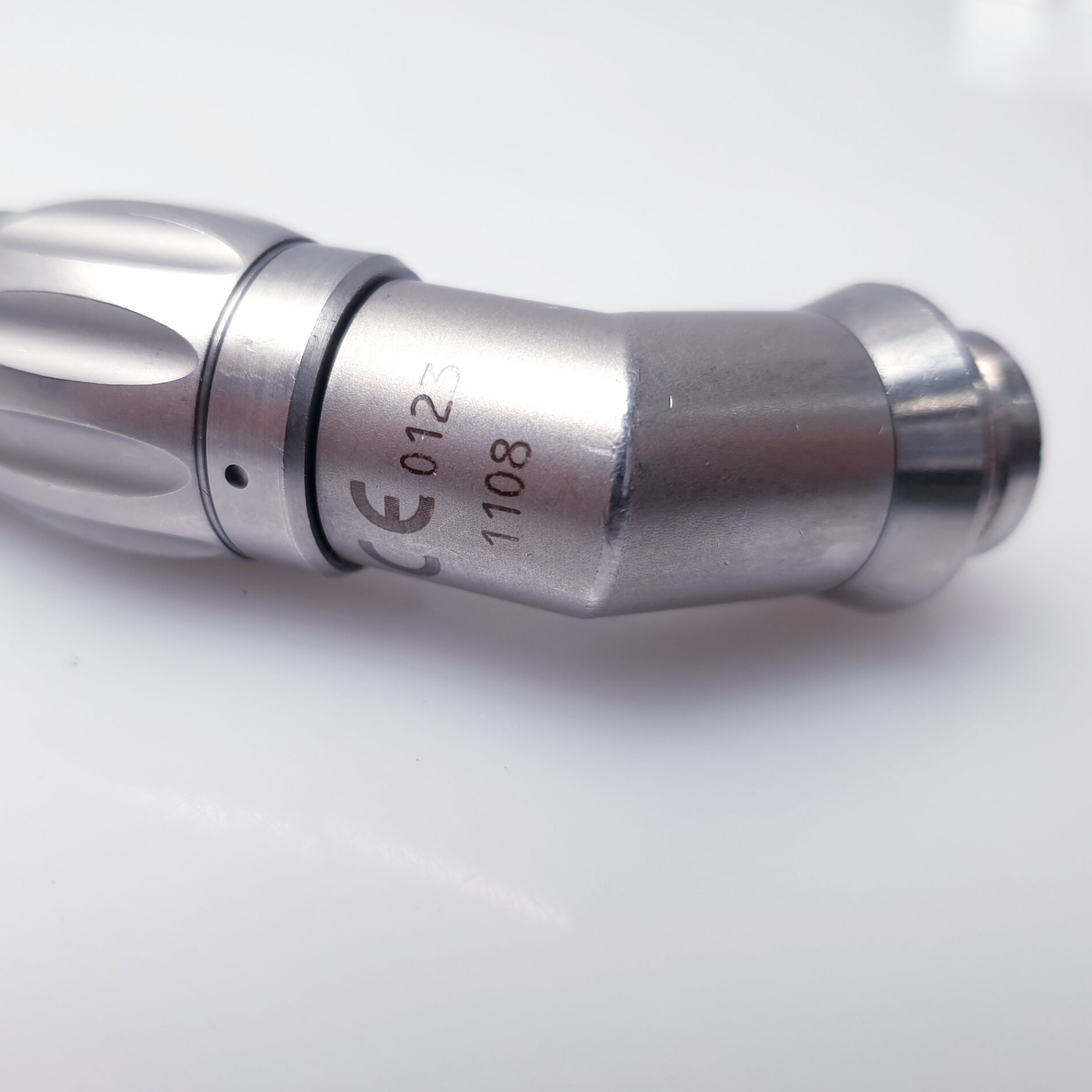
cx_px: 461
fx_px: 1106
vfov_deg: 52.5
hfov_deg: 52.3
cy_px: 541
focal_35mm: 31
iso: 50
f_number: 1.5
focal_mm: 4.3
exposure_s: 1/107
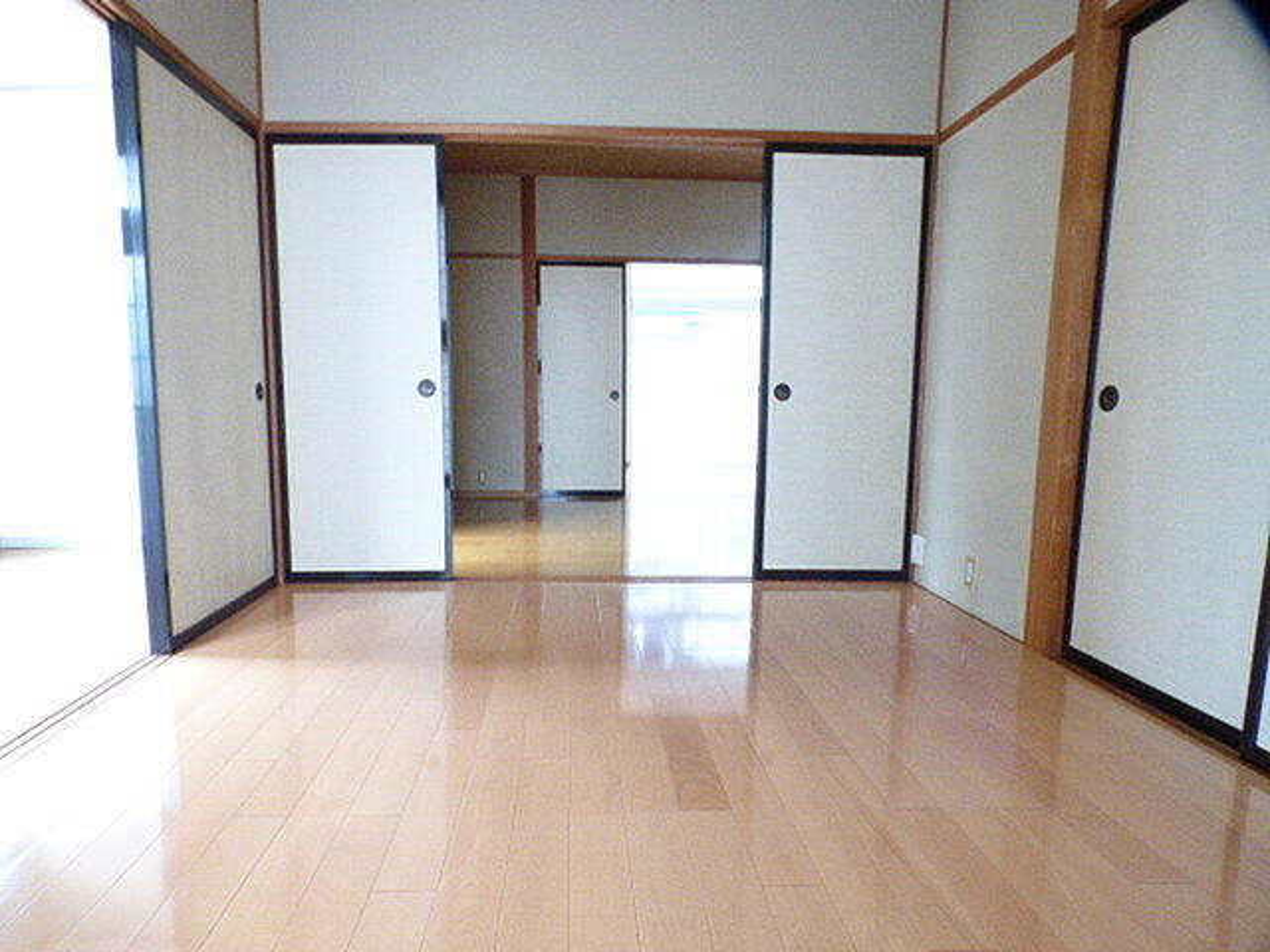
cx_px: 635
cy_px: 476
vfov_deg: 66.0
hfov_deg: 81.7
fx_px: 734
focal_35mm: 20
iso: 500
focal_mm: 3.58
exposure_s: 1/4
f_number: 8
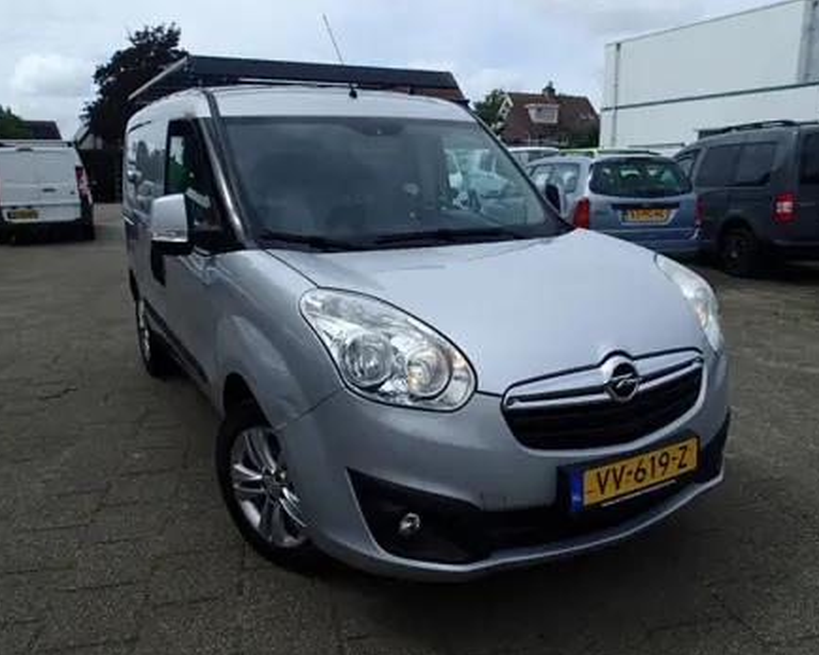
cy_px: 338
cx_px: 408
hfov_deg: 64.1
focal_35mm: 27
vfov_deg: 53.2
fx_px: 654
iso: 100
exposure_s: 1/320
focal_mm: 4.5
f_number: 8
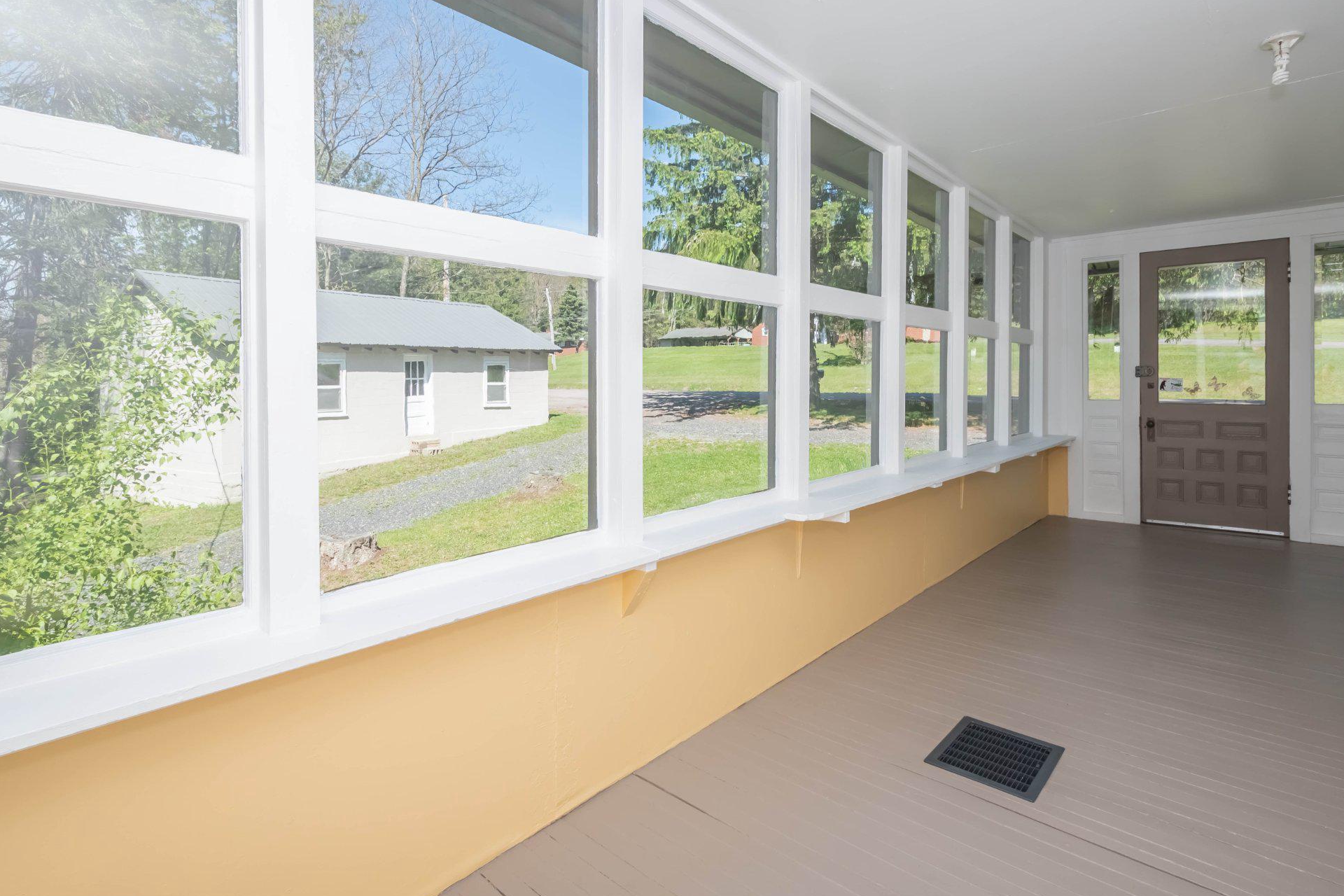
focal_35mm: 16
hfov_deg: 96.7
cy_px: 475
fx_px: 597
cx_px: 704
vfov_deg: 73.7
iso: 500
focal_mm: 10
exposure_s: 1/320
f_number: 9
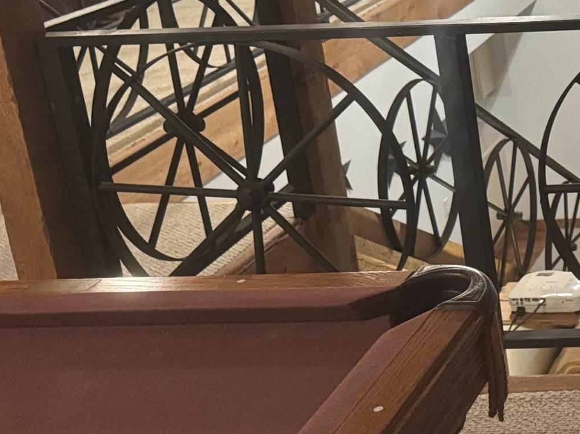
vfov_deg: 19.8
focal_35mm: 73
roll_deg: +3.4
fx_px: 1223
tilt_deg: -15.9
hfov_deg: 22.8
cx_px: 815
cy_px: 54
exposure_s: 1/60
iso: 800
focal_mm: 6.76
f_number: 1.78
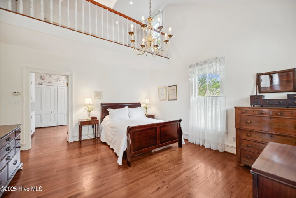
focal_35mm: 14
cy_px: 99
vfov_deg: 81.3
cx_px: 148
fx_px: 115
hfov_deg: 104.2
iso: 250
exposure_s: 1/30
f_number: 5.6
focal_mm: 14
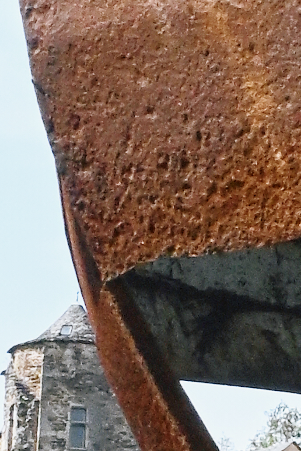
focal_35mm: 324
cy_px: 324
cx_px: 881
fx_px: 4060
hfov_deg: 4.1
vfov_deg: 6.4
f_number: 18
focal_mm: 30
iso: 2000
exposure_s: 1/1000
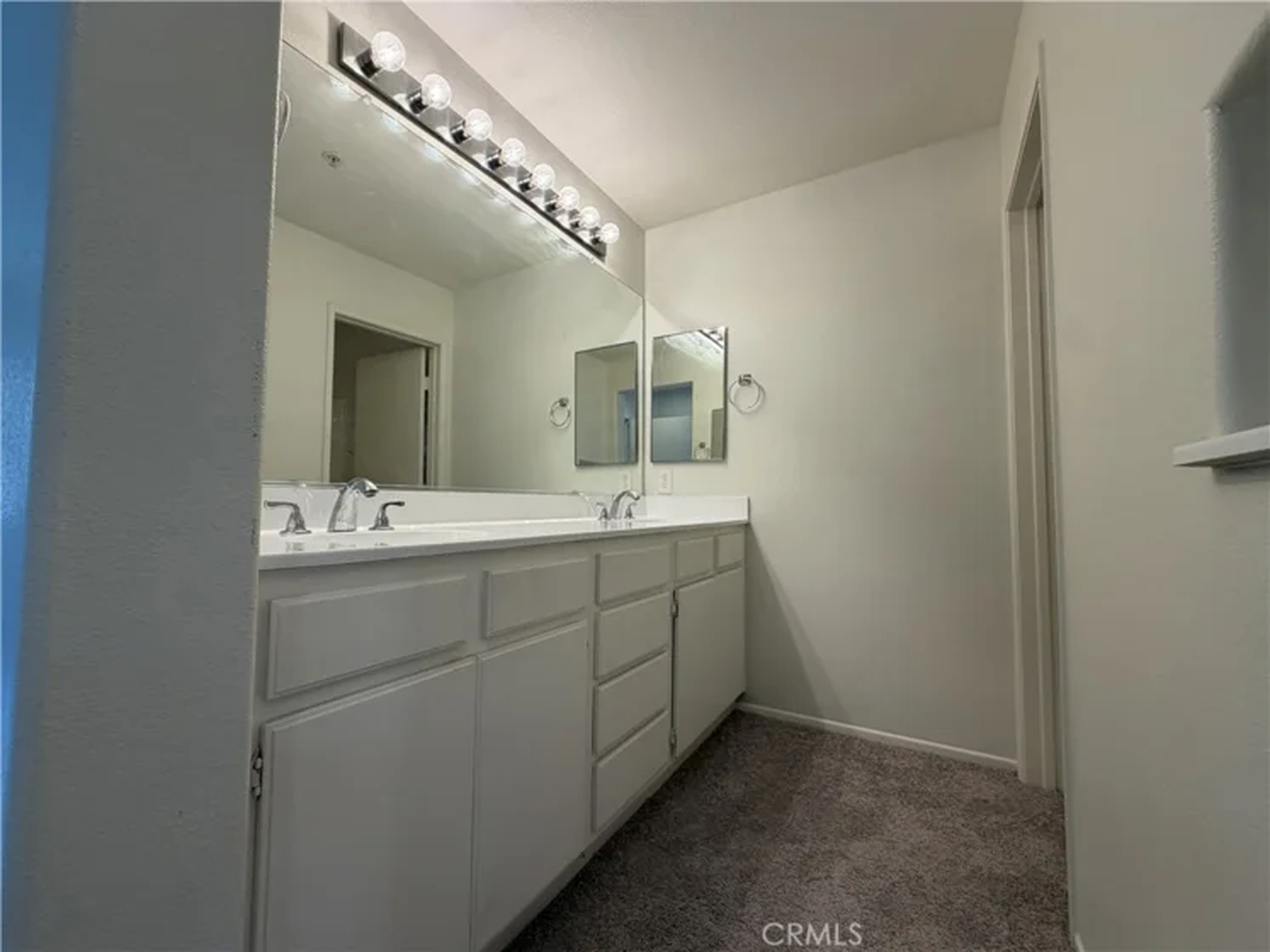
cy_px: 476
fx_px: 514
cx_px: 635
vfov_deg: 85.7
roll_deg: +0.4
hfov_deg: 102.1
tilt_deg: +3.9
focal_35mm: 14
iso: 100
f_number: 2.2
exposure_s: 1/120
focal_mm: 2.22
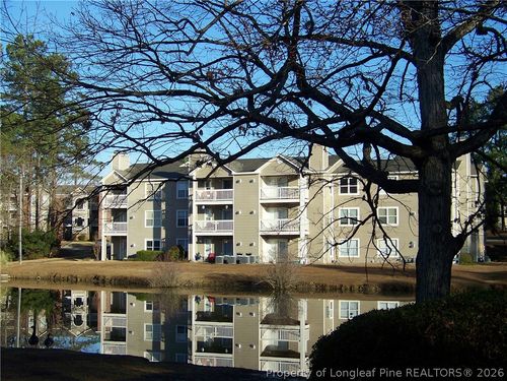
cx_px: 254
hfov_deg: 34.9
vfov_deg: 26.6
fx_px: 806
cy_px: 190
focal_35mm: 55
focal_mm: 9.36
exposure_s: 1/640
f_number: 3.2
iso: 64
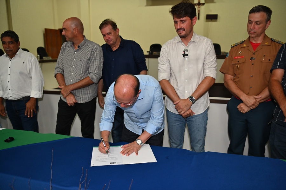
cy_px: 95
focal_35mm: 31
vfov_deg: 42.3
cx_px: 143
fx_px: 246
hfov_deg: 60.3
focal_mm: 31
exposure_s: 1/200
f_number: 2.8
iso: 1250
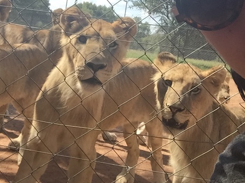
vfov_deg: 28.1
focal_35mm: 51
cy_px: 44
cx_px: 128
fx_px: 361
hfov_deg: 37.5
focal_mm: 2.65
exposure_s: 1/641
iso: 32
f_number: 2.2
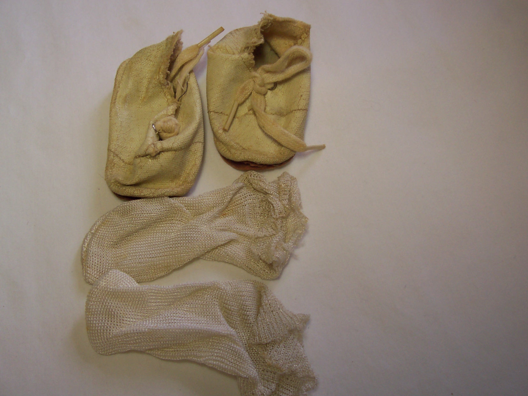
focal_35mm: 37
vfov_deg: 38.7
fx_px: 564
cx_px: 264
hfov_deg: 50.1
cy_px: 198
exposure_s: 1/60
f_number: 2.8
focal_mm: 5.6
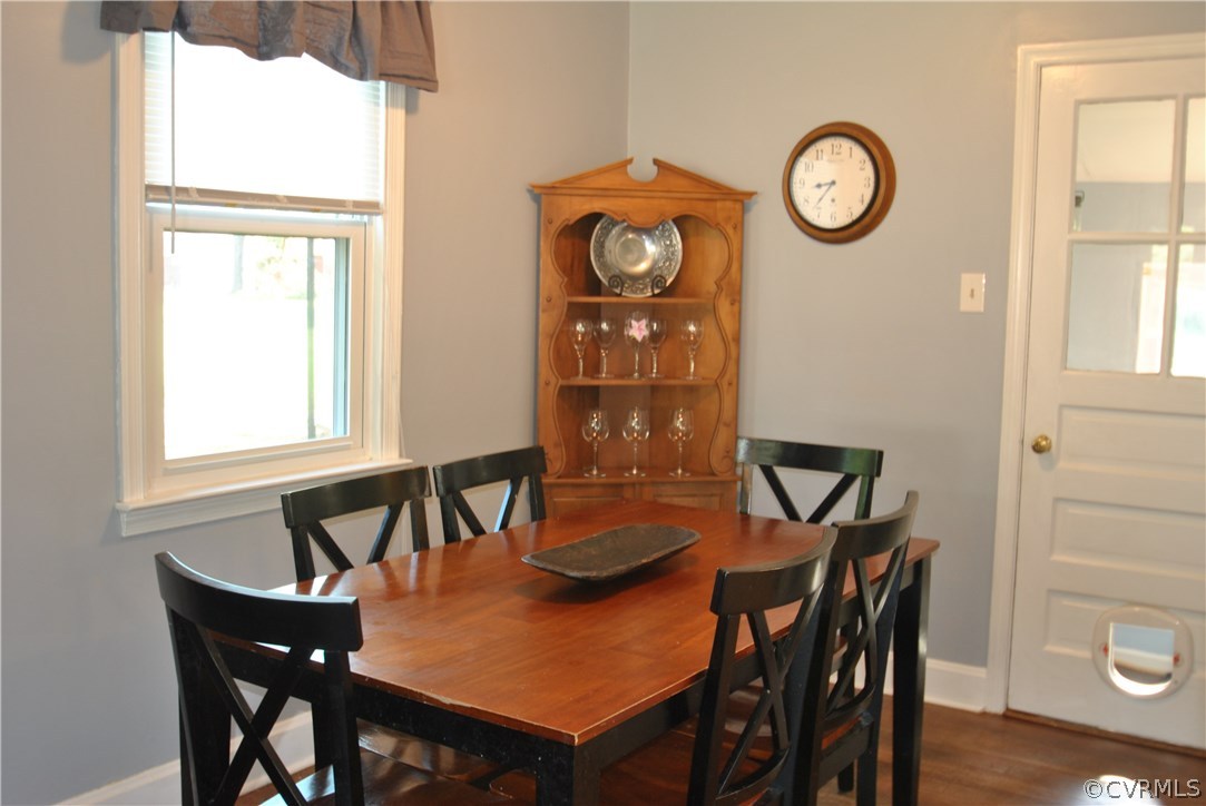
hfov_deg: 53.1
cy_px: 403
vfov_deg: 36.9
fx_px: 1207
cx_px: 603
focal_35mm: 36
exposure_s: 1/8
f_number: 4.5
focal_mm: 24
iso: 200
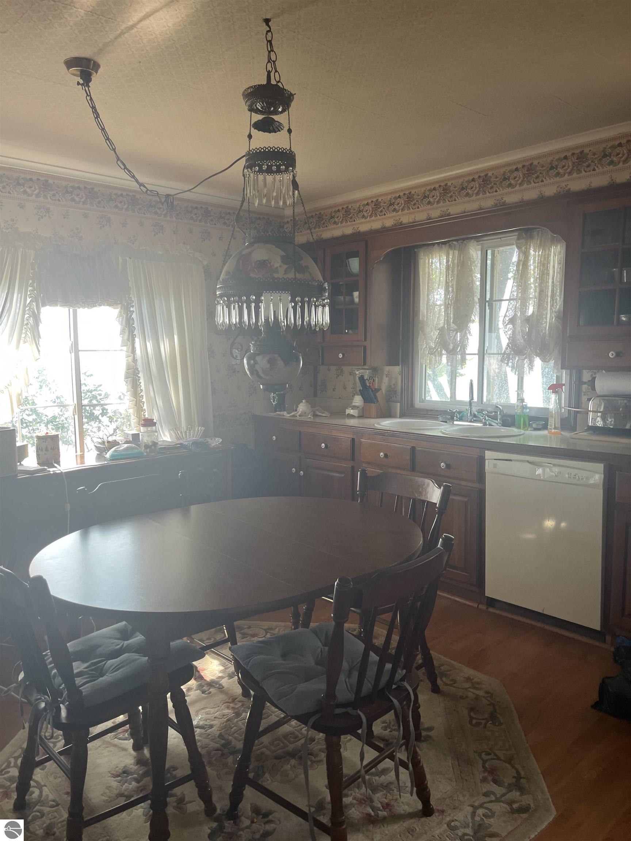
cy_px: 420
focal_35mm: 26
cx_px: 316
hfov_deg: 53.1
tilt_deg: -5.8
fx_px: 632
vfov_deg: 67.3
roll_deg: -0.1
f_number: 1.6
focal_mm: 5.1
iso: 64
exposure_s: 1/121
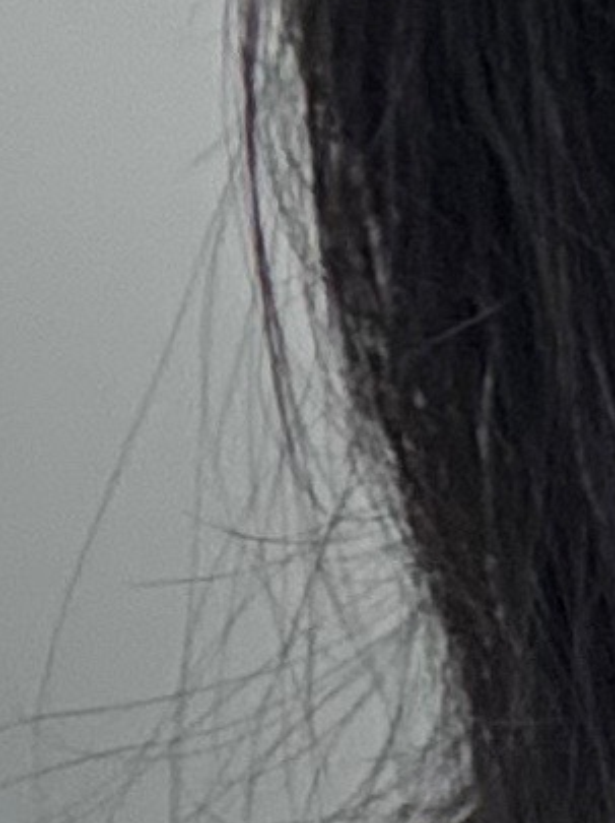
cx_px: 1782
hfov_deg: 6.0
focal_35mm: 229
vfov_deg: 8.6
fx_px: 5433
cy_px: 536
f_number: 1.9
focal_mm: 2.69
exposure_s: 1/25
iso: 320
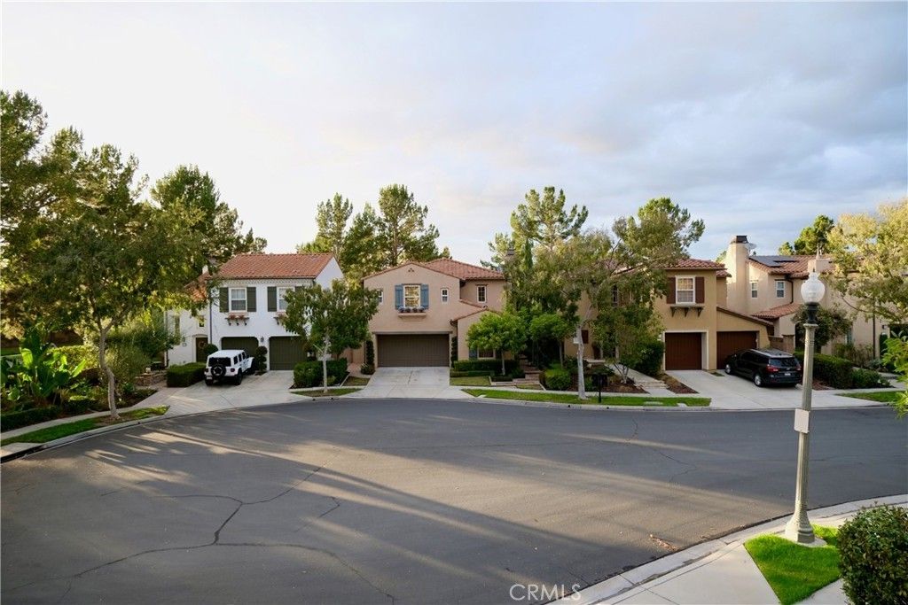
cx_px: 454
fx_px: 580
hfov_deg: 76.1
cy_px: 302
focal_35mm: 23
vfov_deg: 55.1
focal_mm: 15
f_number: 4.5
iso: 320
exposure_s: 1/120
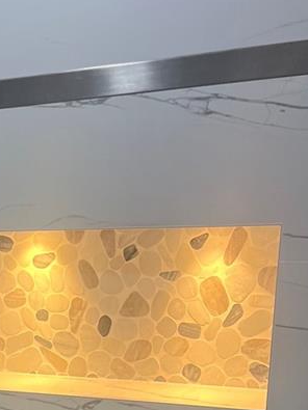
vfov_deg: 21.5
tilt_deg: -25.9
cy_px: 583
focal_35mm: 79
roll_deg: +4.8
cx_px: -97
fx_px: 938
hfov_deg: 17.5
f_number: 1.5
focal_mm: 5.7
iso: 64
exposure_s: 1/120
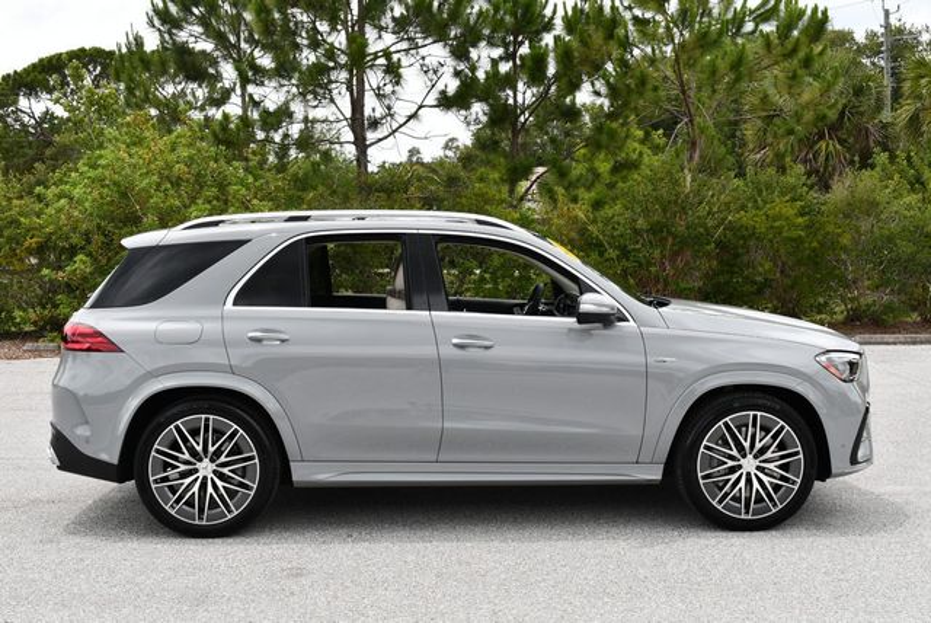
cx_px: 466
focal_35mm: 44
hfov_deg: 44.5
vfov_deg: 30.6
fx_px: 1139
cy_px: 312
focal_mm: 22
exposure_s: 1/250
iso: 140
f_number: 8
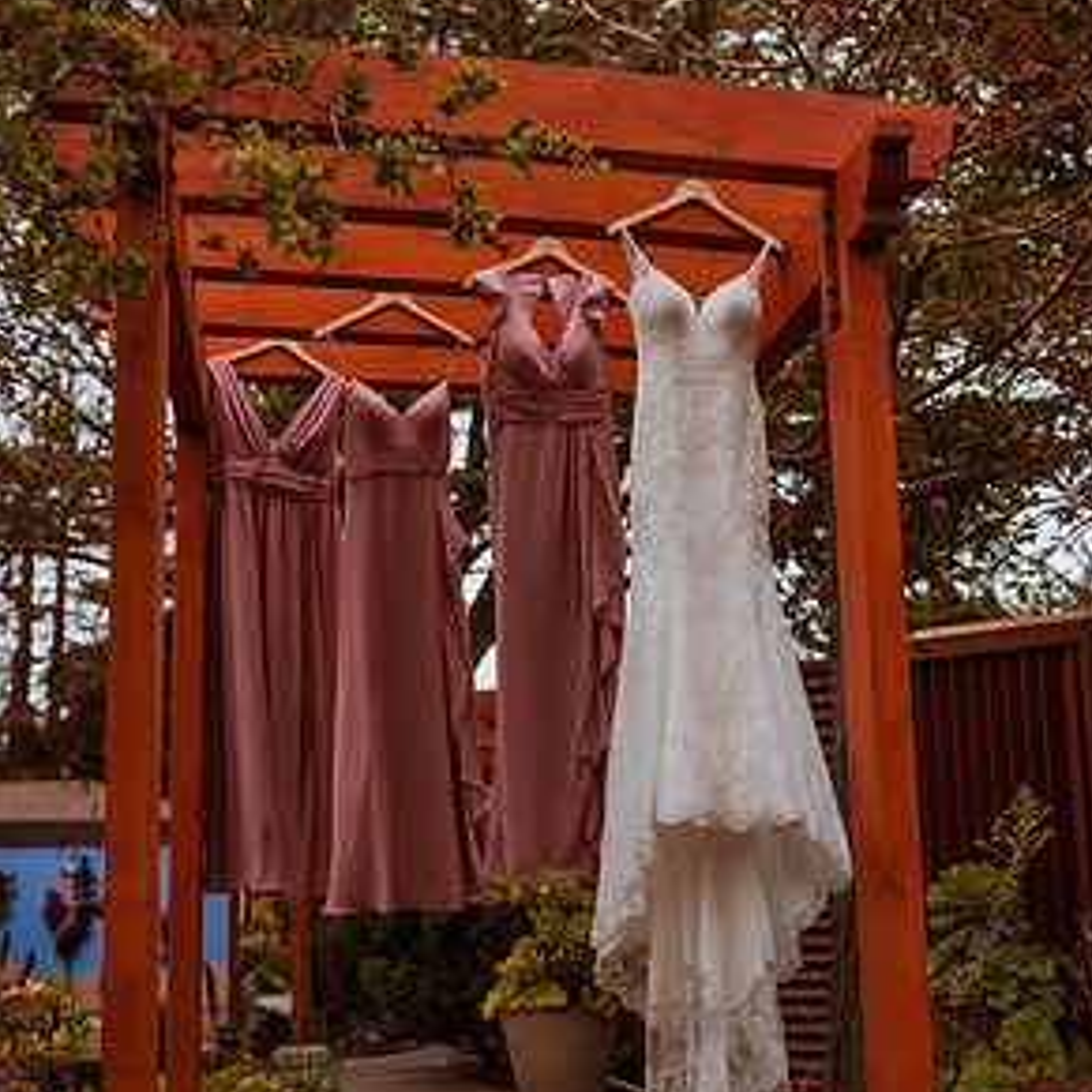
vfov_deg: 36.6
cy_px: 664
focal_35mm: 46
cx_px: 557
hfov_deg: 36.8
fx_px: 1642
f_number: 2.2
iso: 100
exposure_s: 1/1600
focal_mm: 35
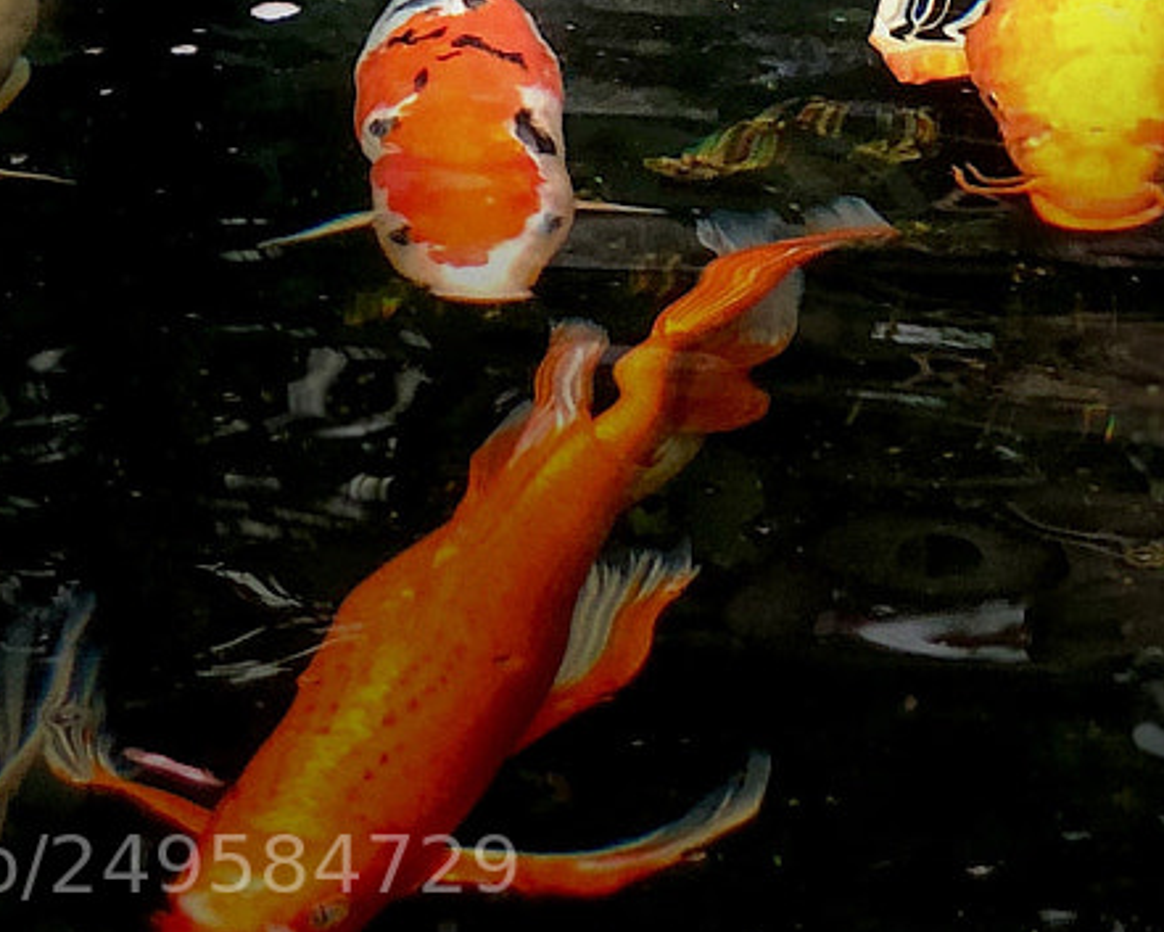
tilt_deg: -11.2
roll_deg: +0.3
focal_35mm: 202
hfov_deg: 9.6
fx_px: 6960
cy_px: -1040
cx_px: 721
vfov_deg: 7.3
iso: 64
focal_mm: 6.6
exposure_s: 1/50
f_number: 2.8
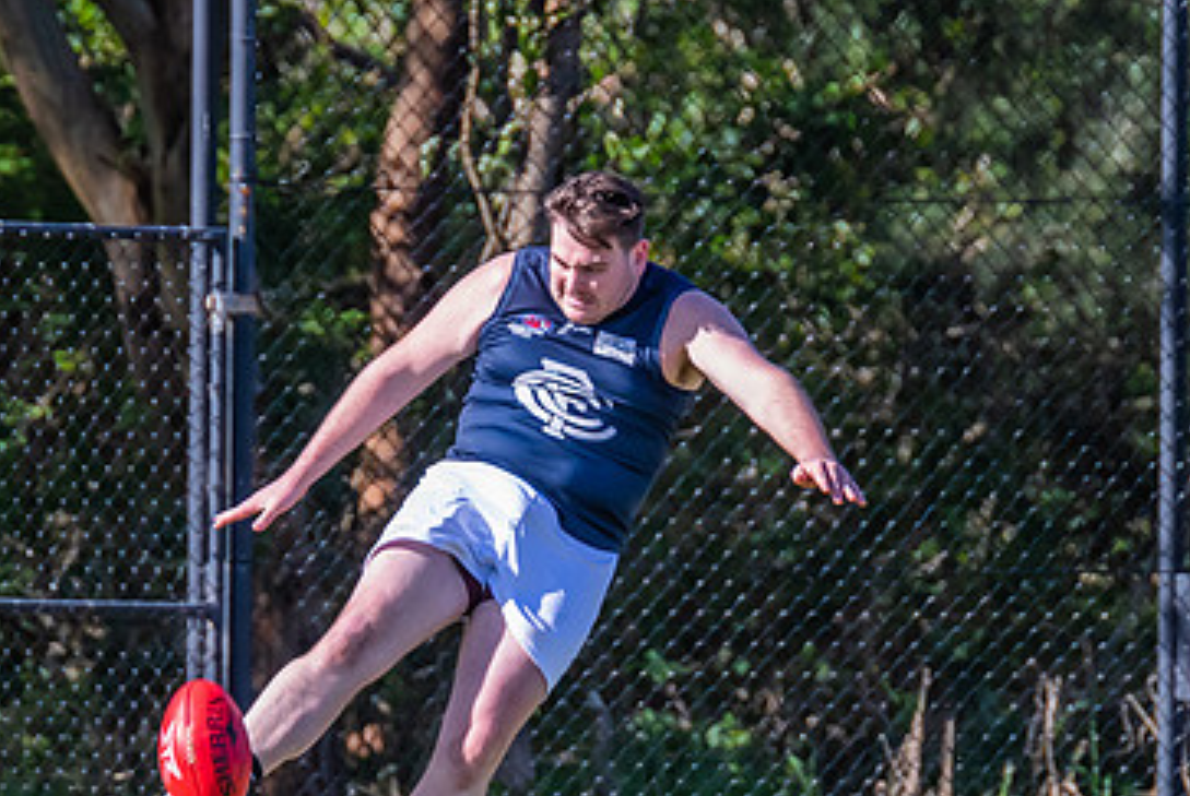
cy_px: 239
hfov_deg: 1.6
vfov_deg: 1.0
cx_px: 514
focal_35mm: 1319
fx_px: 43652
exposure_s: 1/2000
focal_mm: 420
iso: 800
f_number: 5
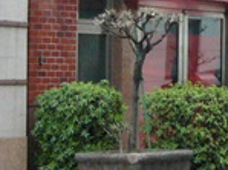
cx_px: 233
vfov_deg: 10.6
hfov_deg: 14.1
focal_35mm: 138
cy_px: 21
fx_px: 907
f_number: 2.9
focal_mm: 4.9
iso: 400
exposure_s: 1/320
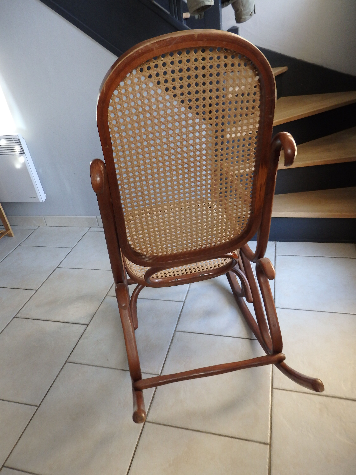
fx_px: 343
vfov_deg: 69.4
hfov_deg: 54.9
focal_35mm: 25
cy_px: 238
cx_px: 178
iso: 250
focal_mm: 4.5
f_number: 3
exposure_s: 1/30
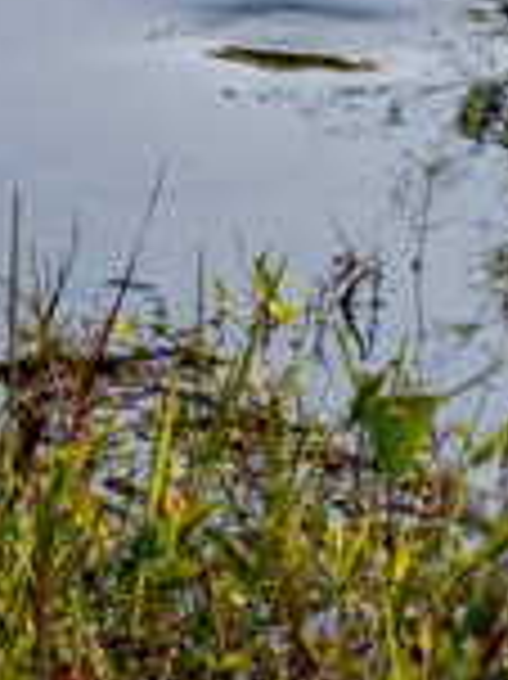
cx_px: -1106
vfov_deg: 4.9
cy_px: 234
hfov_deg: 3.6
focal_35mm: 401
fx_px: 7858
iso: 400
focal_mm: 70
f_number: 16
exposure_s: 1/100
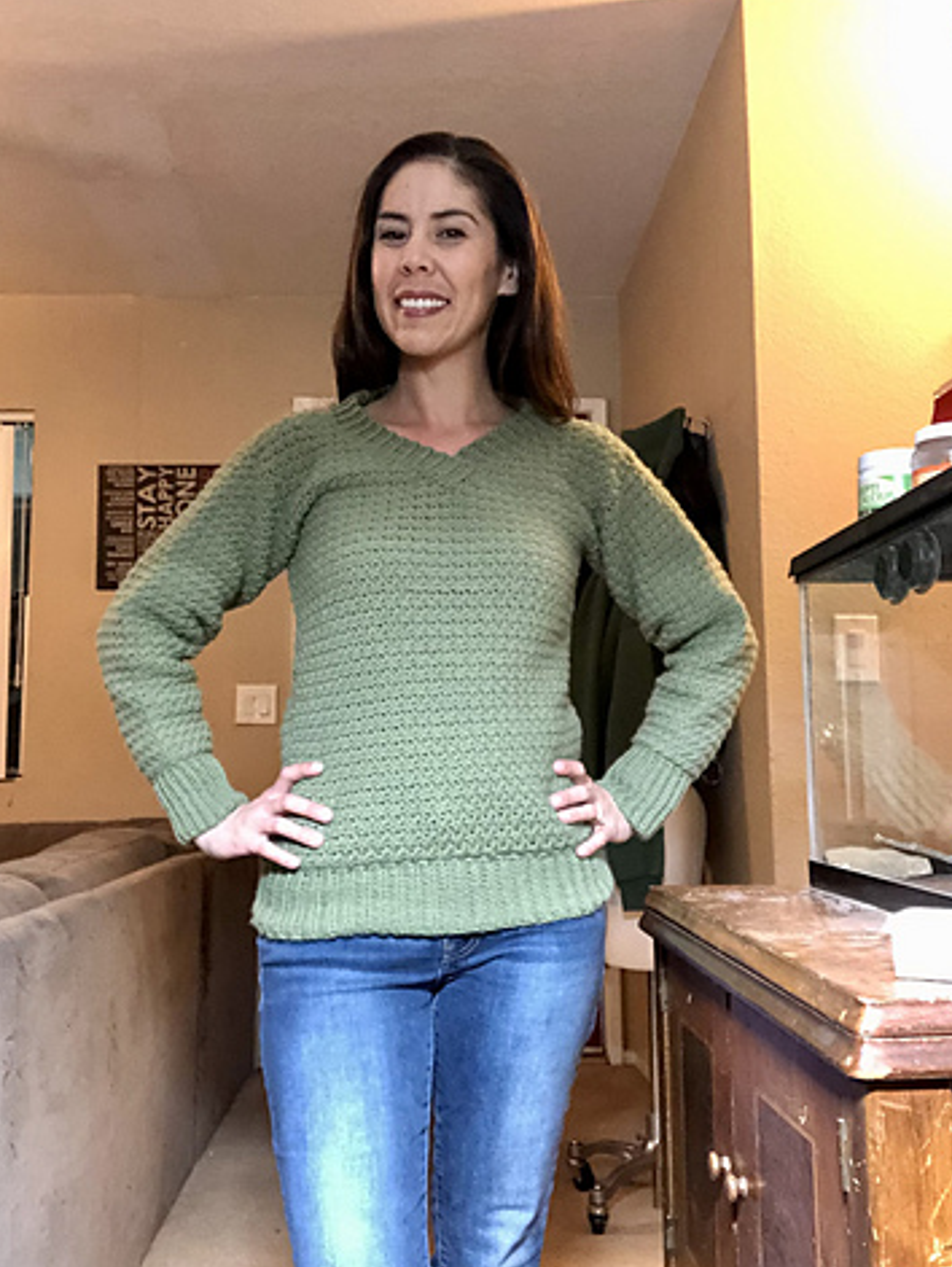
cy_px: 635
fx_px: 1245
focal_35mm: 34
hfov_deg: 41.8
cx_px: 463
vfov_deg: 53.9
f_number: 2.2
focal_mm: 2.87
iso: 500
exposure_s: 1/15
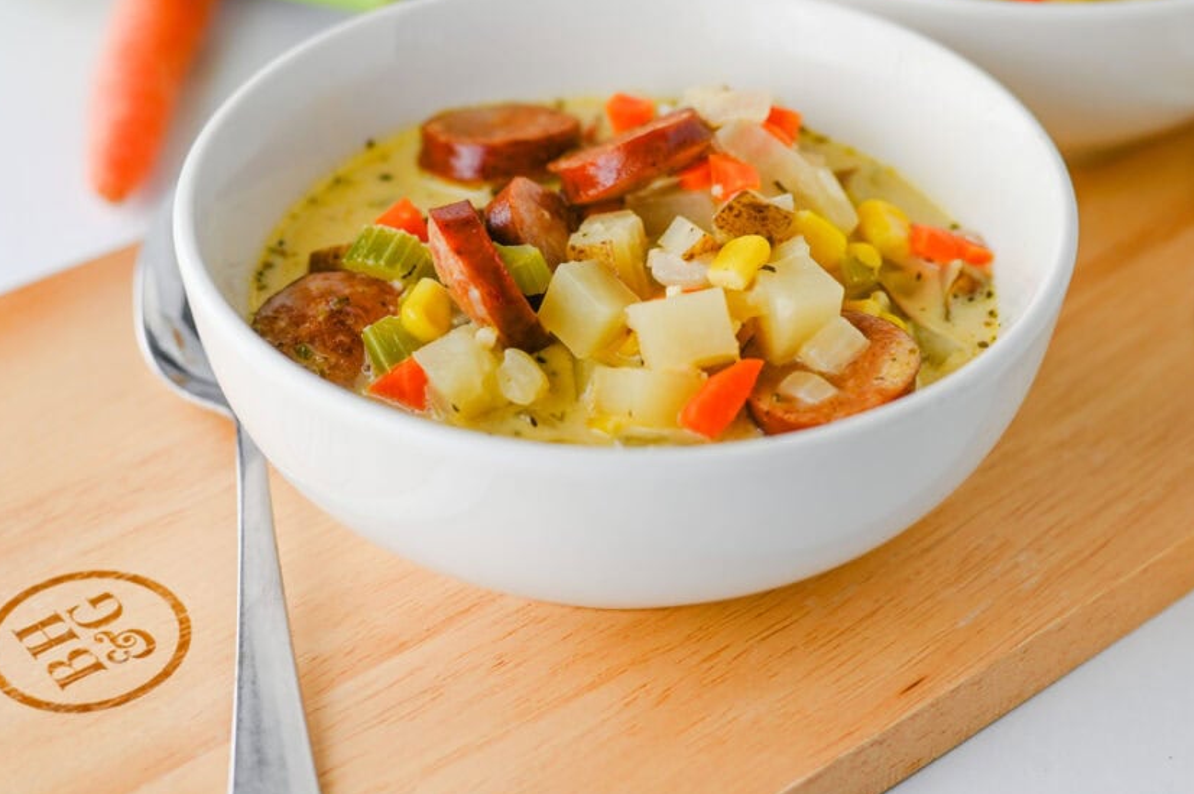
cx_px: 630
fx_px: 2054
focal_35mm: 62
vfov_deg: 21.8
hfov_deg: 32.4
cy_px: 312
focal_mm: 50
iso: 180
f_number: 4
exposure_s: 1/125
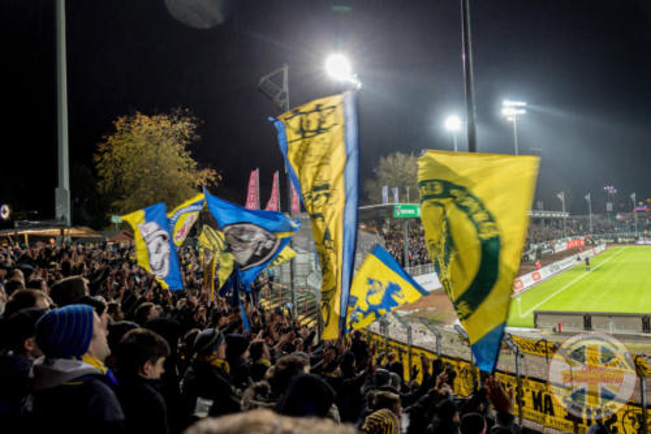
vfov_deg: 42.3
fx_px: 560
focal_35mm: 31
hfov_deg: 60.3
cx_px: 326
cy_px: 217
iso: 500
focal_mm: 11.51
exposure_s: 1/40
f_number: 2.8
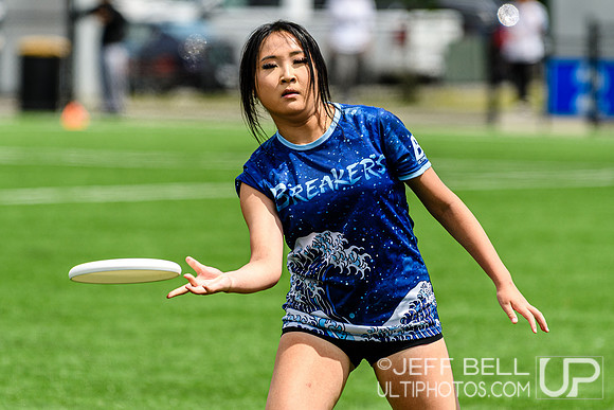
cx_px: 335
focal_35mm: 409
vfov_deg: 3.4
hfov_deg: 5.0
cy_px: 145
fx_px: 6970
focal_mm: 200
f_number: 3.2
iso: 100
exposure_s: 1/1600
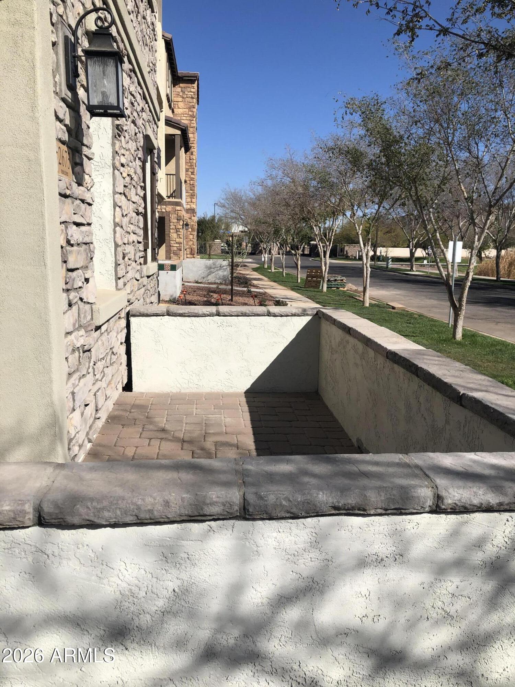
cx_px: 258
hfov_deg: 49.7
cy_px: 344
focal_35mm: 28
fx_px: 555
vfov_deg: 63.4
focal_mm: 3.99
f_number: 1.8
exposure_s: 1/3247
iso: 20
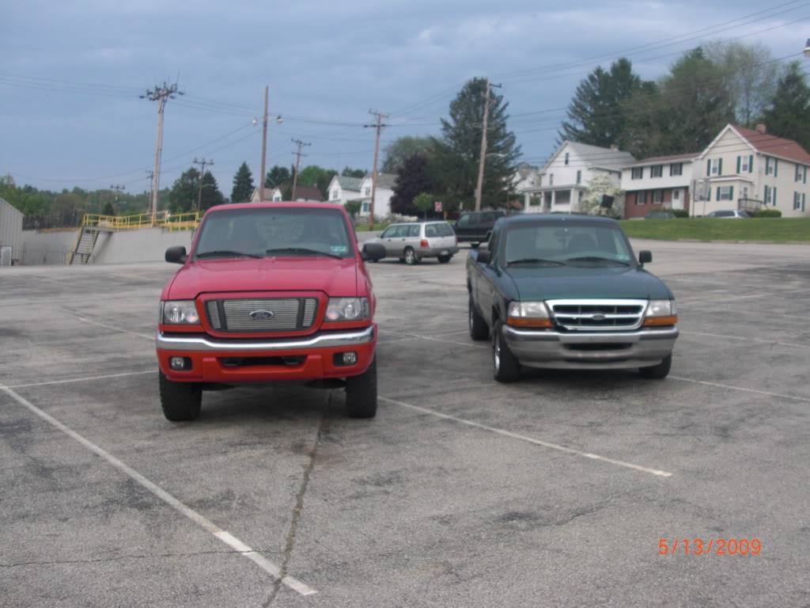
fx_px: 842
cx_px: 405
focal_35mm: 36
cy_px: 304
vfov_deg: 39.7
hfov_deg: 51.4
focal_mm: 6.3
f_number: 2.8
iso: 100
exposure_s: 1/60
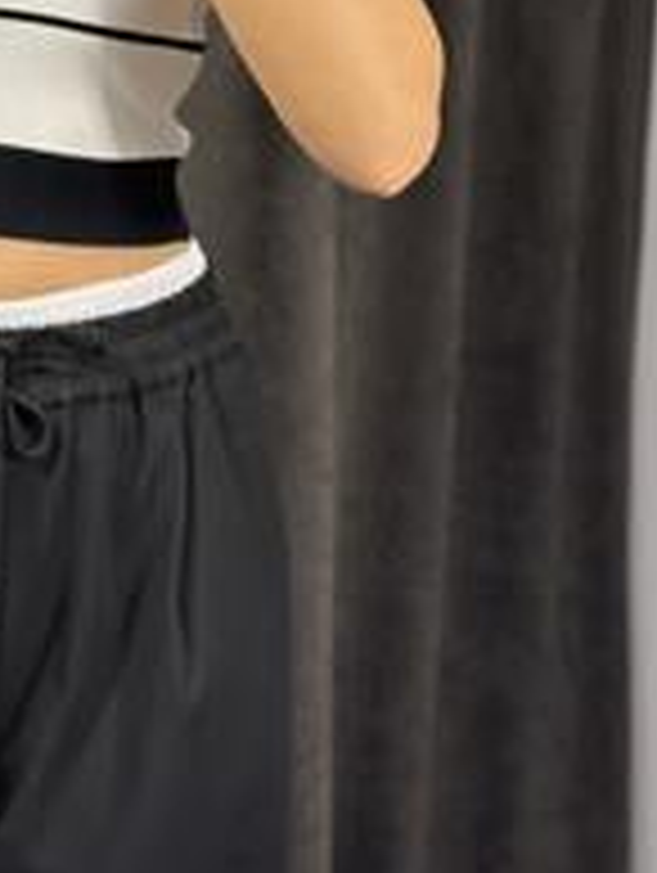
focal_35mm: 102
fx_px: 2576
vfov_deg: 18.7
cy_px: -25
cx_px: 22
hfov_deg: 14.3
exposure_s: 1/100
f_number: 1.78
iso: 125
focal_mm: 6.86
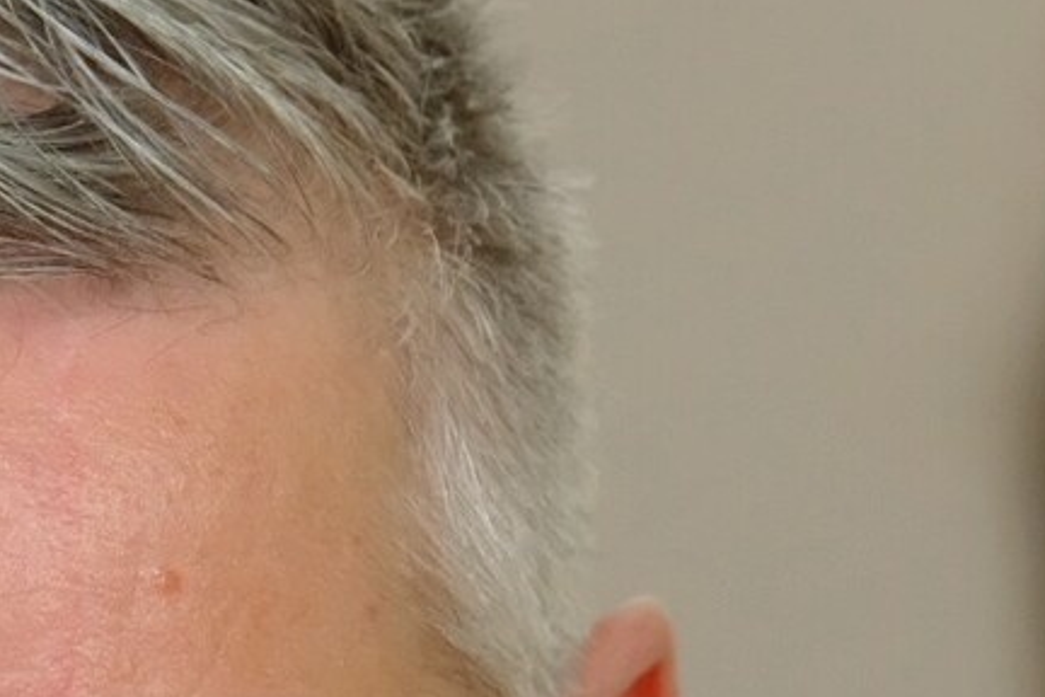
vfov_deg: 2.5
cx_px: -276
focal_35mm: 555
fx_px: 16109
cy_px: 991
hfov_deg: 3.7
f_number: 6.4
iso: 4000
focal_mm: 99.8
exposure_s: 1/125
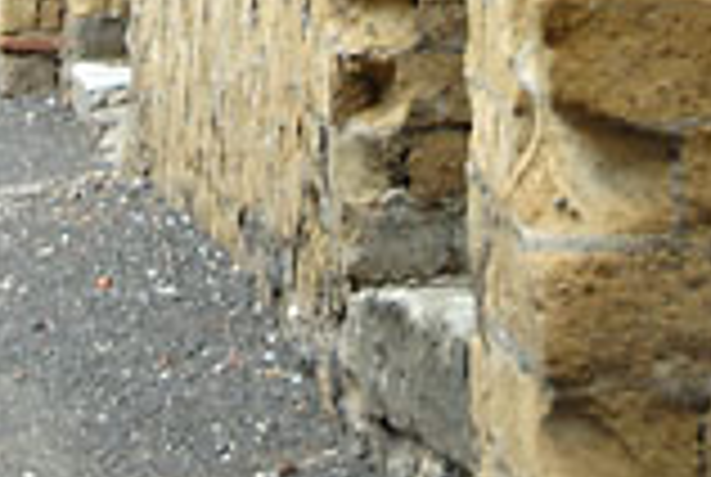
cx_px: 220
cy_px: -416
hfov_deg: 8.7
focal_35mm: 235
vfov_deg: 5.8
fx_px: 4650
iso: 100
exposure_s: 1/60
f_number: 4.5
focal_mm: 40
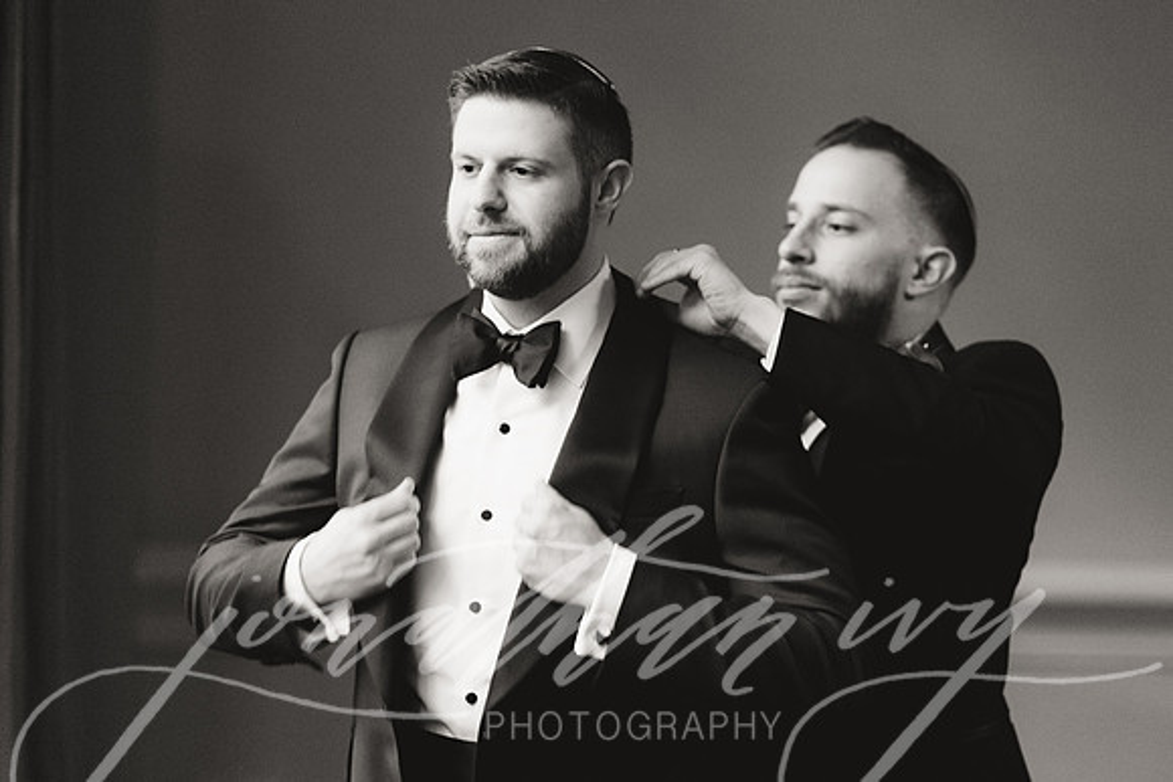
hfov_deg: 19.9
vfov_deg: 13.3
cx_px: 683
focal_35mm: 103
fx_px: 3349
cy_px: 394
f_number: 2
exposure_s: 1/100
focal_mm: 85
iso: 1600
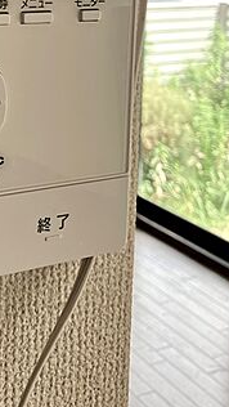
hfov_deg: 19.5
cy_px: 44
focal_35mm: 58
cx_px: -46
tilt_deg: -6.8
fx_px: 625
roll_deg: +0.7
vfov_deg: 34.1
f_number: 1.8
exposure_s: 1/135
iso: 20
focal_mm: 3.99
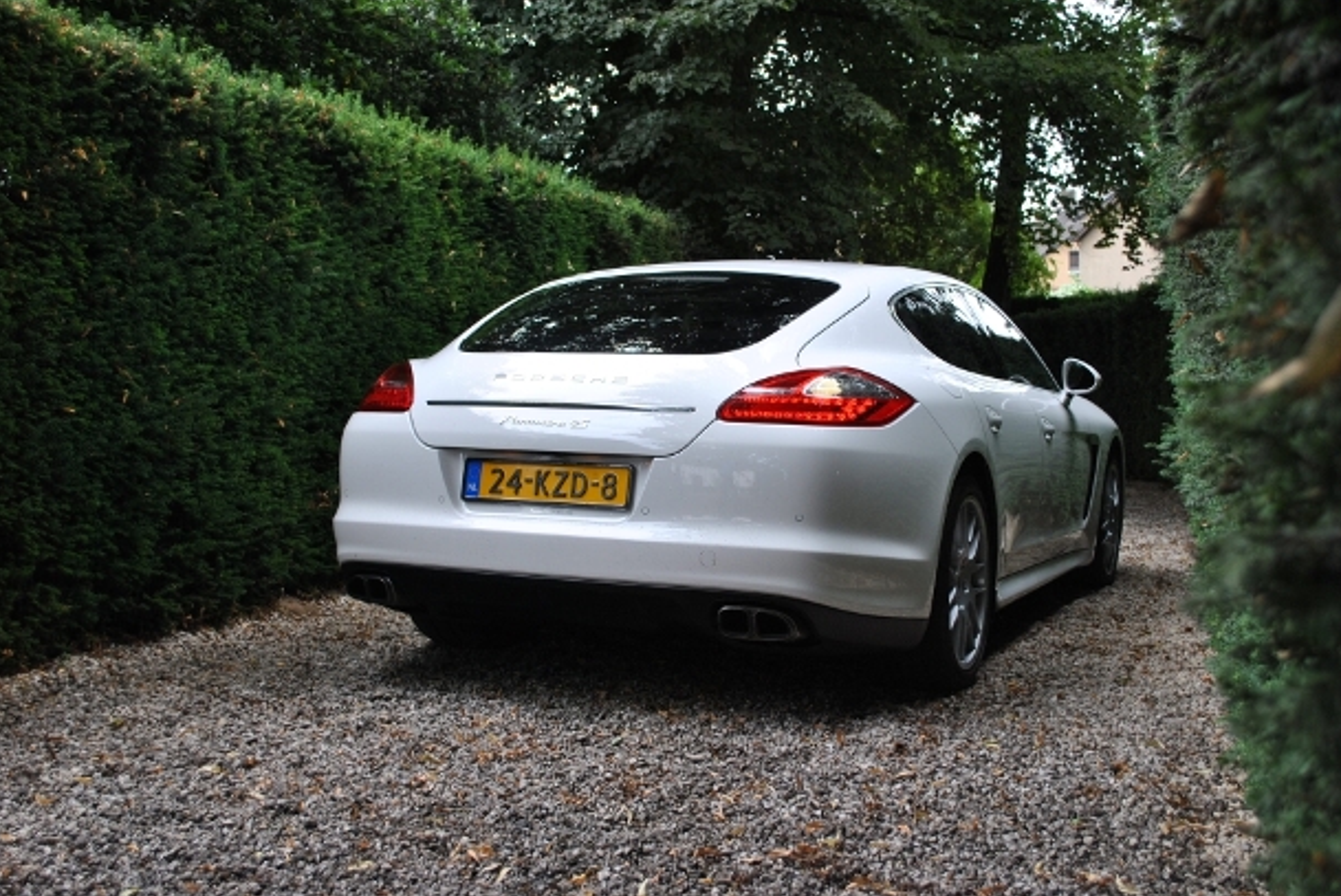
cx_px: 683
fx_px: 1528
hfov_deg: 47.4
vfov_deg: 32.7
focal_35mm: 41
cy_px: 434
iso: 200
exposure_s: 1/100
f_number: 5
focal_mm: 26
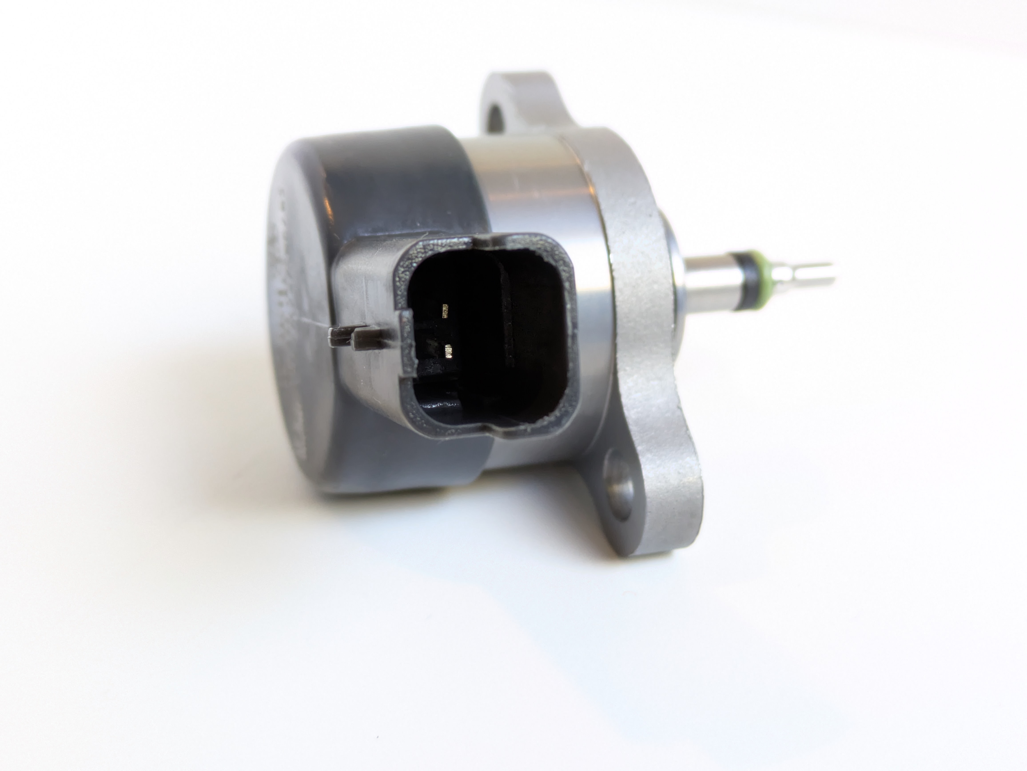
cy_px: 386
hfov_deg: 37.5
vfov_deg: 28.6
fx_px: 1514
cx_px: 514
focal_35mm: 51
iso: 486
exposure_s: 1/50
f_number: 1.89
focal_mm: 5.43
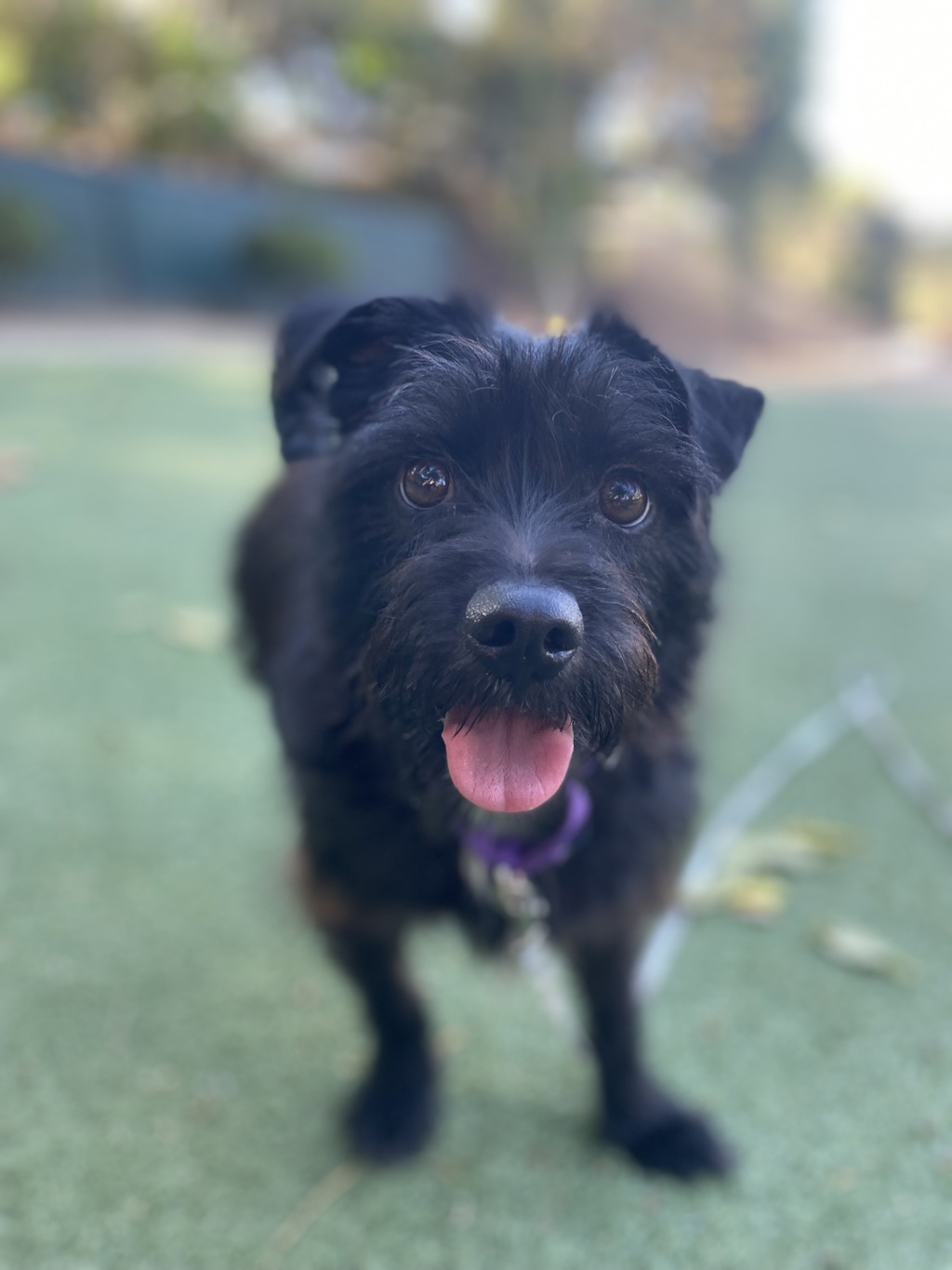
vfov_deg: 67.3
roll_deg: +6.8
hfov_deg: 53.1
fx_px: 953
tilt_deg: -18.3
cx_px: 476
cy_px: 635
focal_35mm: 26
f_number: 1.8
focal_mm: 4.25
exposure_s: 1/122
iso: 80
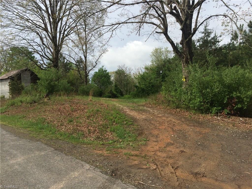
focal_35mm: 29
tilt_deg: +0.9
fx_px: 211
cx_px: 126
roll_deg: +0.4
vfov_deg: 48.2
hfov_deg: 61.7
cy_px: 94
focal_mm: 4.15
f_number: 2.2
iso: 32
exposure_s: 1/2740
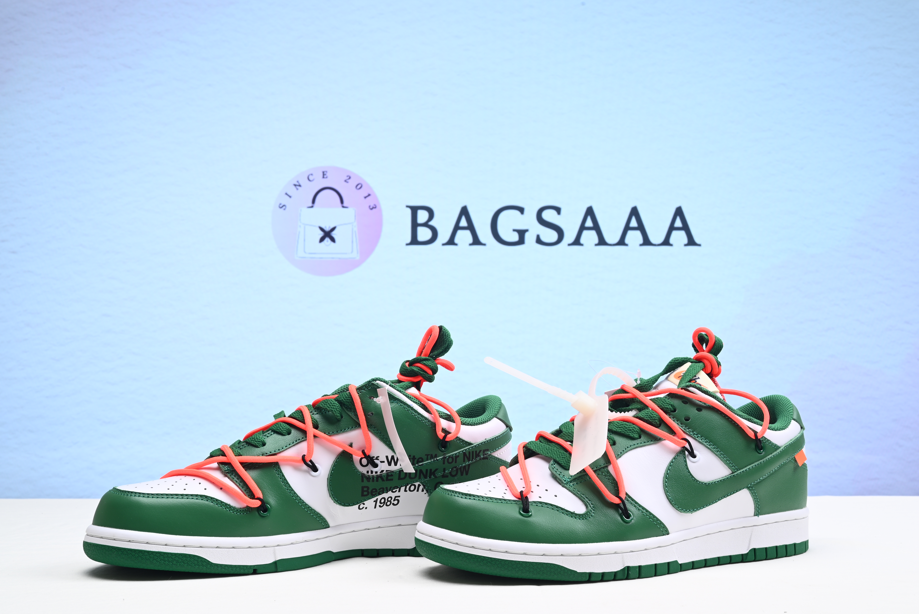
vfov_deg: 32.7
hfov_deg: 47.4
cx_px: 460
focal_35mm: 41
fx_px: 1047
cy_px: 307
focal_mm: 41
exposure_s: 1/2
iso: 100
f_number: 16
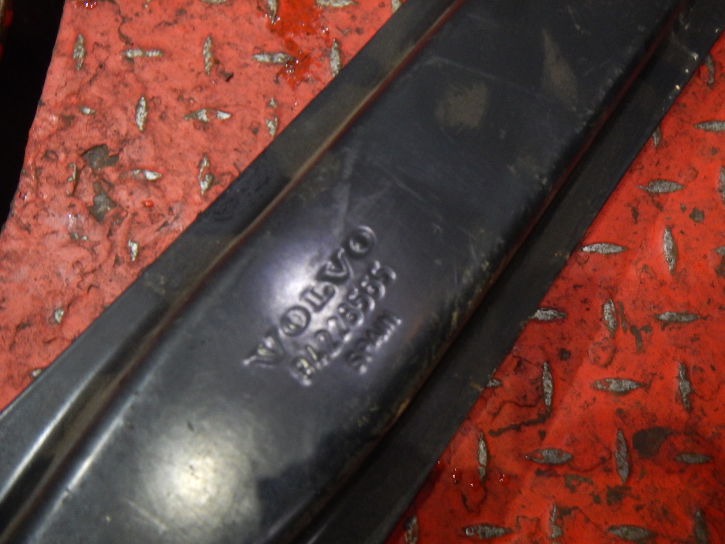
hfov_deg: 63.4
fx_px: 586
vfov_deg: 49.7
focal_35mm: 28
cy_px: 272
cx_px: 362
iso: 400
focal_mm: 5
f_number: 3.9
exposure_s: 1/20
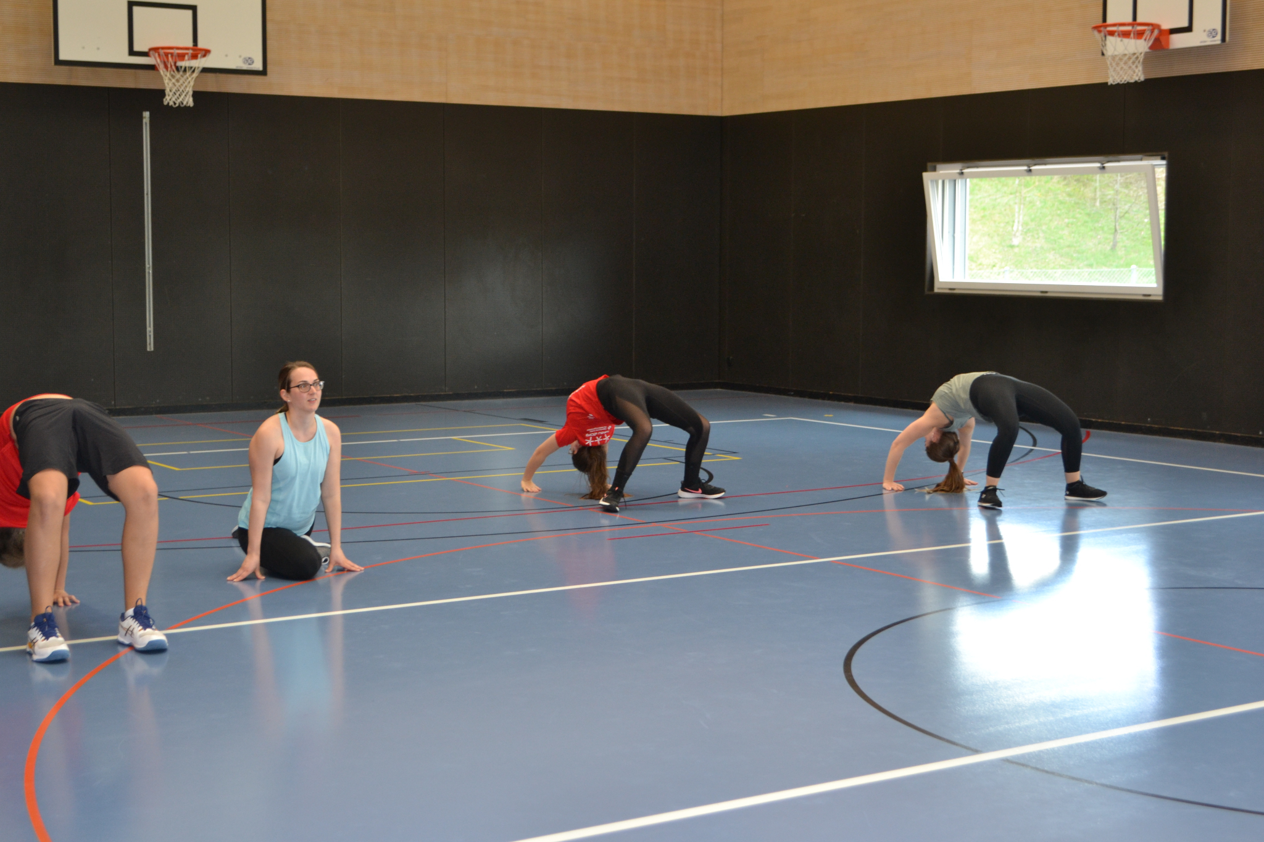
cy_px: 421
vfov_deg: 25.7
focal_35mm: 52
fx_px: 1843
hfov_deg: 37.9
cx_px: 632
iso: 500
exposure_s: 1/60
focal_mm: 35
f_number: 5
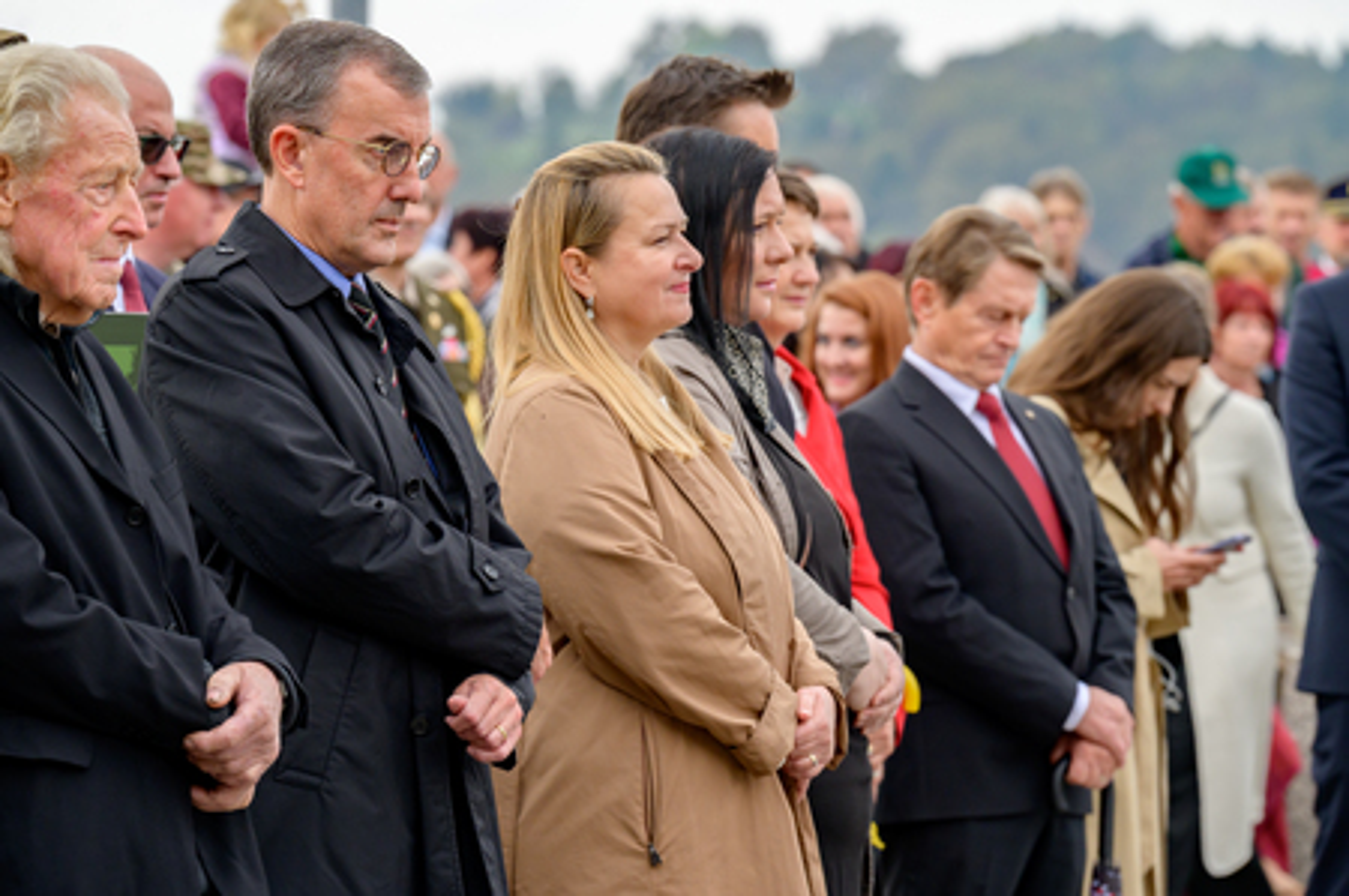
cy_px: 448
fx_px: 7486
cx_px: 674
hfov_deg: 10.3
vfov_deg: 6.9
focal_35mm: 200
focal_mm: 200
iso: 800
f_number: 7.1
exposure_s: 1/640
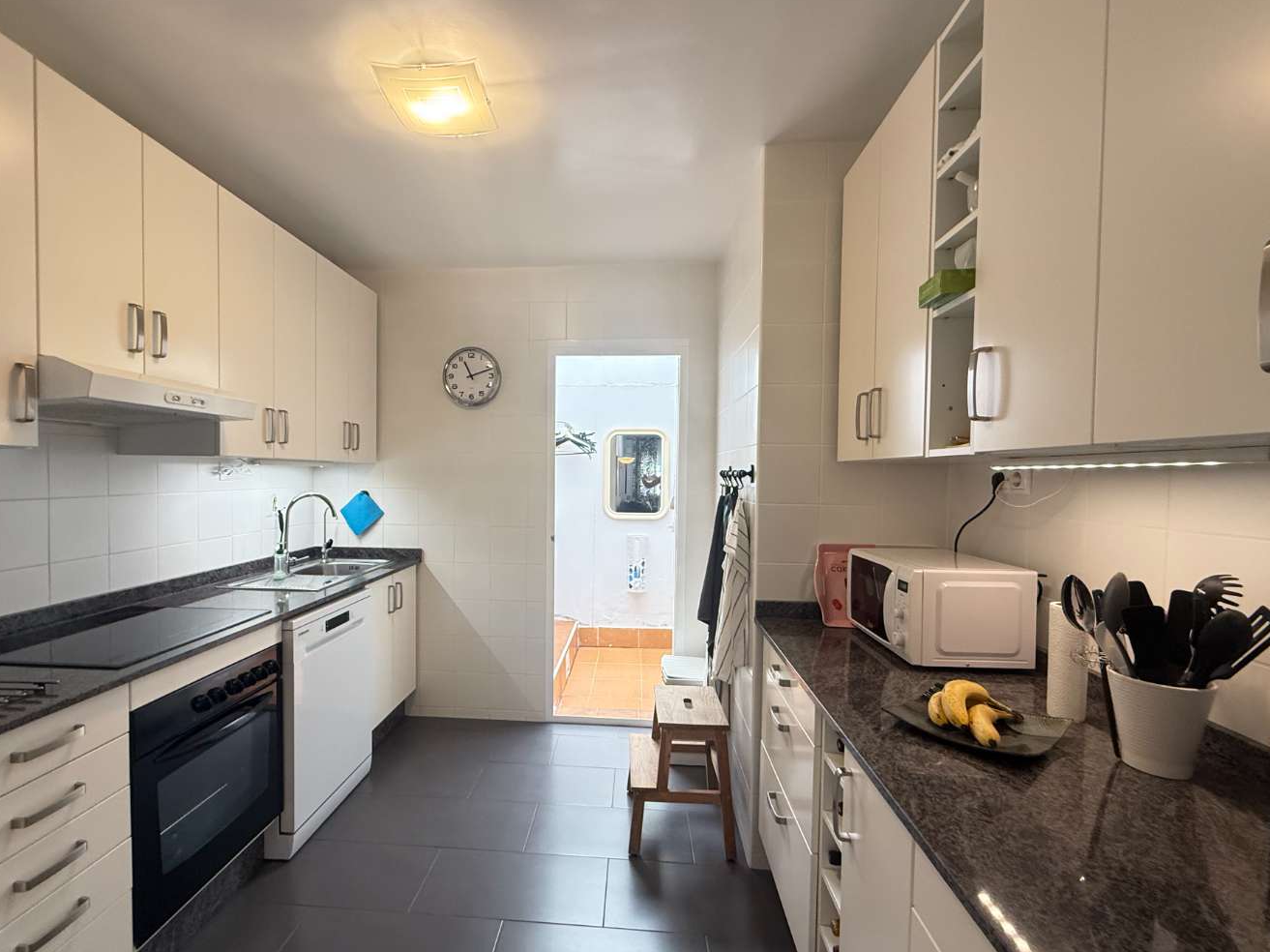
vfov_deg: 78.1
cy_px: 491
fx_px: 587
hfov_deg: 94.4
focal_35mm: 16
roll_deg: -0.5
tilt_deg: -1.6
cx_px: 595
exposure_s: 1/100
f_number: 2.2
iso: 320
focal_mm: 2.22
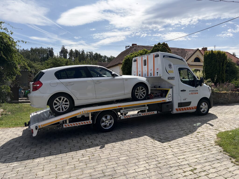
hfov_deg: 67.3
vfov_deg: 53.1
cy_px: 90
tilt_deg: -4.0
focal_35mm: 26
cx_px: 120
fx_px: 180
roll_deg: -1.3
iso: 64
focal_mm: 5.96
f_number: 1.6
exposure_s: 1/7813
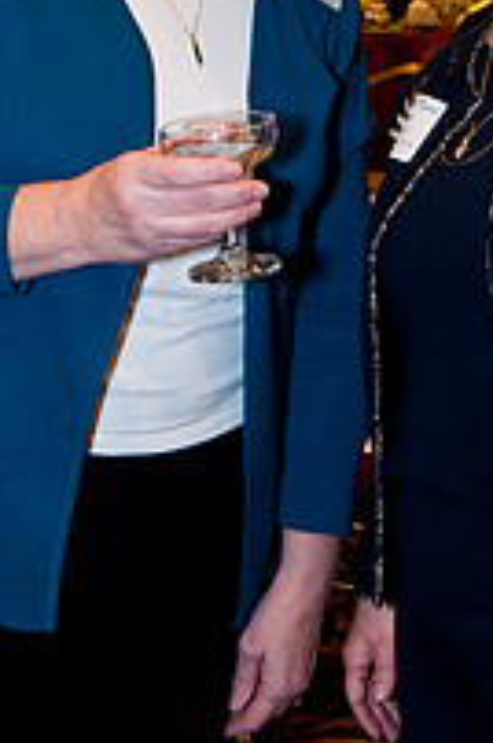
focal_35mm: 97
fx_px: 2002
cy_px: 96
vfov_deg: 20.7
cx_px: 315
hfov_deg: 14.0
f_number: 6.3
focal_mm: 29
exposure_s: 1/30
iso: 640
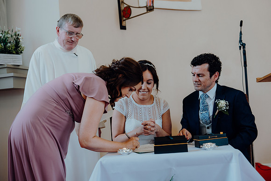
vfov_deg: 28.1
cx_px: 136
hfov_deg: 41.1
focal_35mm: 48
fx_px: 361
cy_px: 90
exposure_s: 1/200
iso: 500
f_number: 2.8
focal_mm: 48
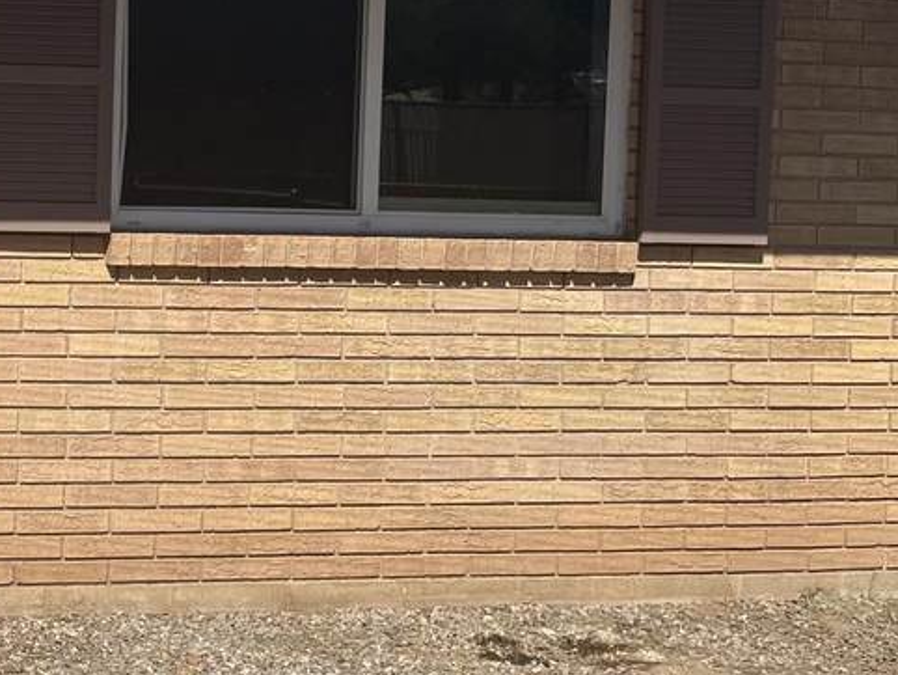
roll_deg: -1.6
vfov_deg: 21.2
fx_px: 1791
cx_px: -261
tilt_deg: -1.3
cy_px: 170
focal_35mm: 69
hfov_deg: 24.6
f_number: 1.6
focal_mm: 5.1
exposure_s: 1/6173
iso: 50
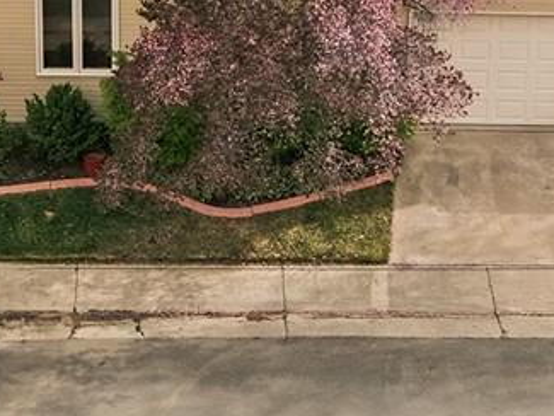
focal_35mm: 118
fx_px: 1889
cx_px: 227
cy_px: -343
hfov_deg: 16.7
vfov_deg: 11.6
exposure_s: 1/8000
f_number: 1.8
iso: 290
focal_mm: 8.7
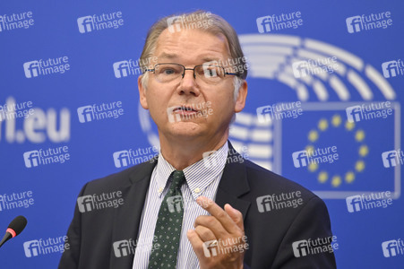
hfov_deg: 10.3
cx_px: 202
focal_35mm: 200
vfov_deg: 6.9
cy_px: 134
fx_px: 2243
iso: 1600
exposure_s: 1/320
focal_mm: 200
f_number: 2.8
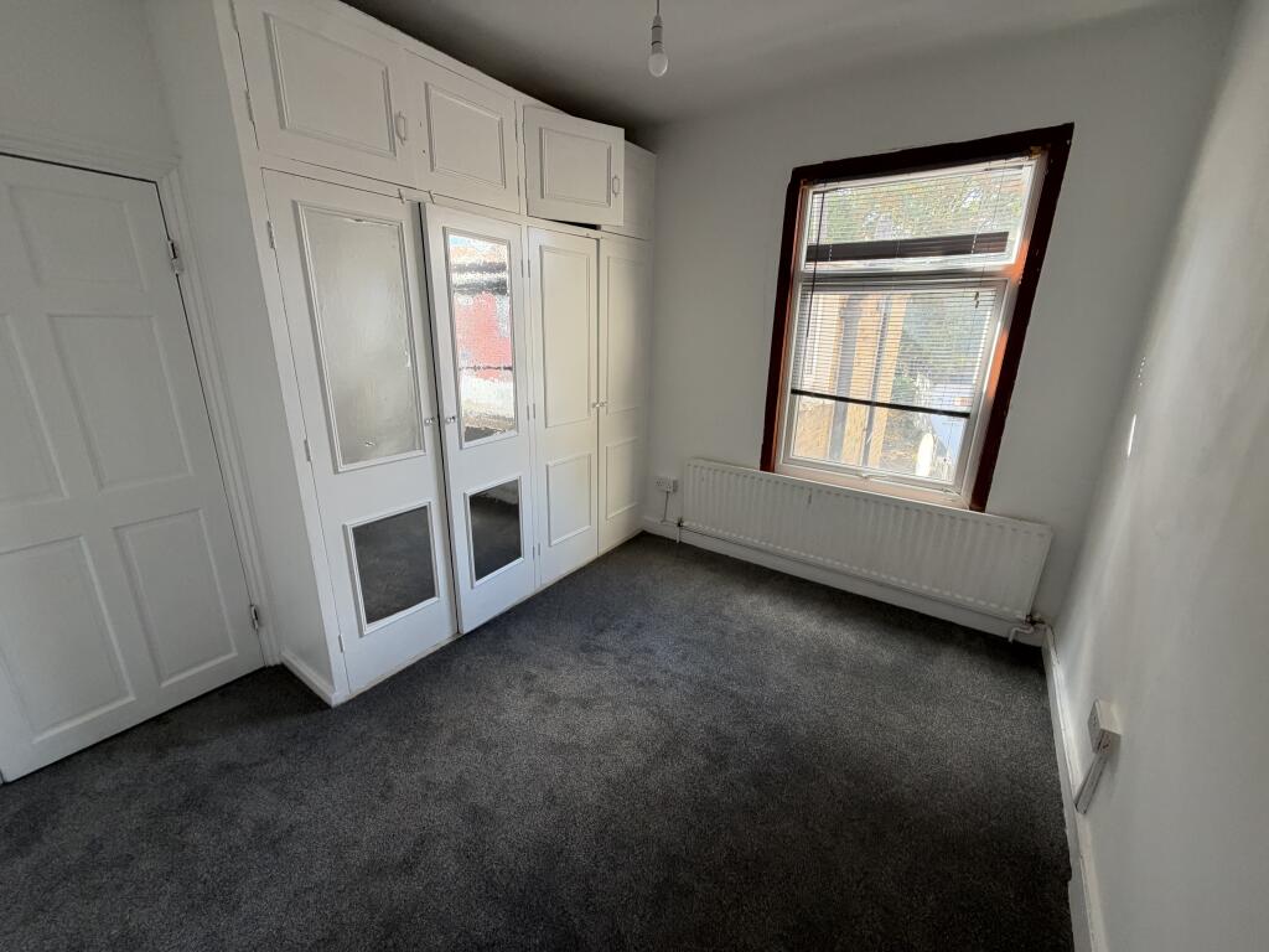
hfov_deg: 102.1
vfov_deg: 85.7
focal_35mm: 14
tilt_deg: -15.4
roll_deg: -0.9
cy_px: 476
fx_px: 513
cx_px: 634
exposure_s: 1/121
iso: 200
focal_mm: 2.22
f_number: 2.2
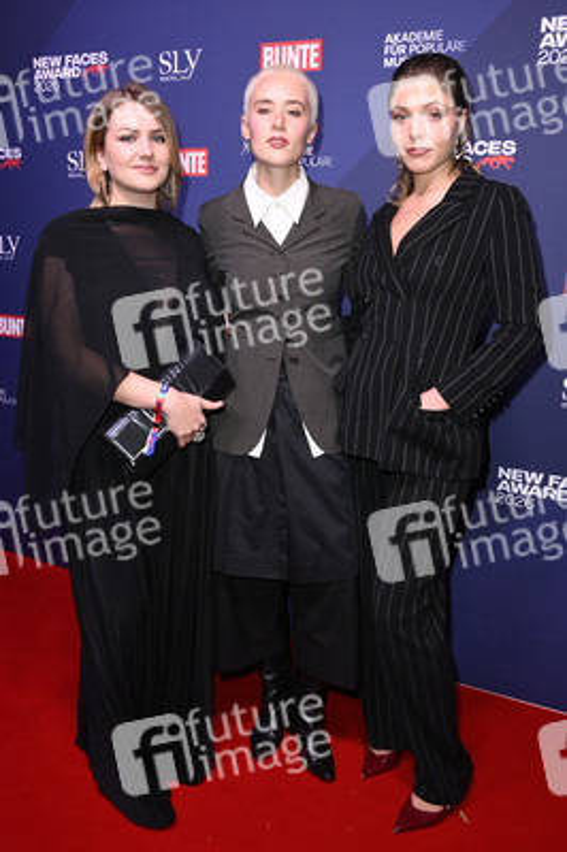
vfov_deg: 58.8
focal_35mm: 32
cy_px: 426
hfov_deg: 41.0
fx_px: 757
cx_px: 284
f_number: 5.6
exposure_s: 1/250
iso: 1000
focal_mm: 32
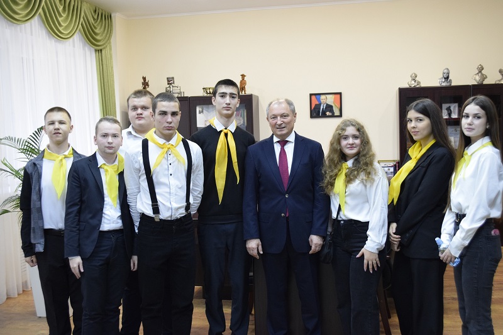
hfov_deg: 46.4
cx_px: 252
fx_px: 587
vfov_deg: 31.9
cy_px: 168
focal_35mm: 42
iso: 2200
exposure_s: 1/60
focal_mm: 28
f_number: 4.5
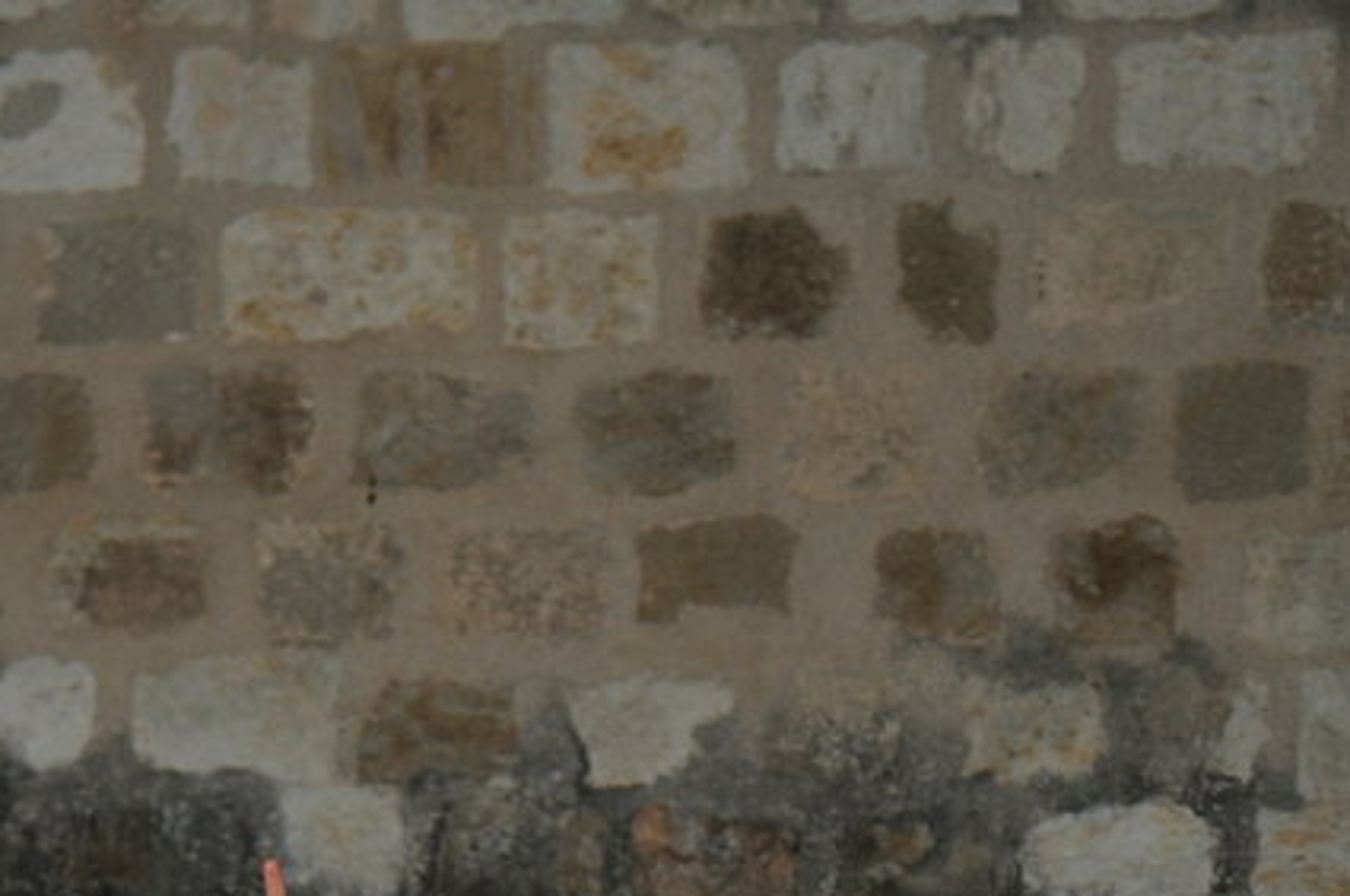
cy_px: 1241
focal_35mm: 121
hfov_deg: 16.8
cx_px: 213
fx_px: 4531
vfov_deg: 11.0
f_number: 3.3
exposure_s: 1/60
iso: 200
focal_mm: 28
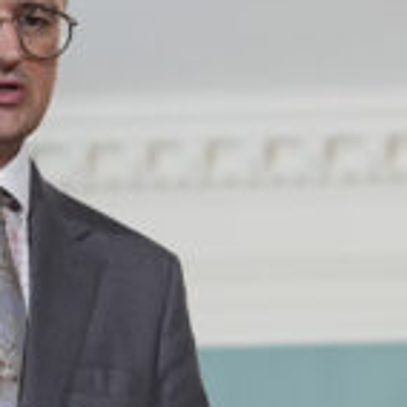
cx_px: 460
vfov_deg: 6.5
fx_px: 3592
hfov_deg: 6.5
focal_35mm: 270
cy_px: 375
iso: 2000
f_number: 3.5
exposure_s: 1/400
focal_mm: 70
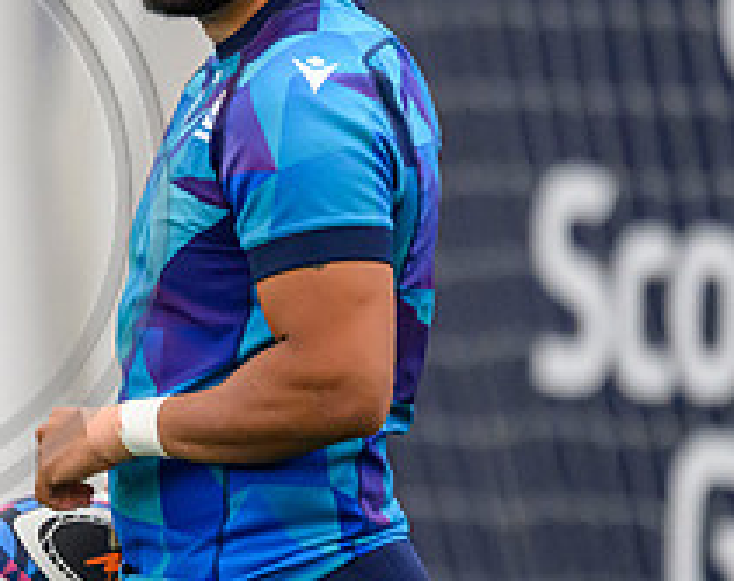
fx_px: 43440
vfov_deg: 0.8
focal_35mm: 2008
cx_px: -227
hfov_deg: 1.0
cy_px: 183
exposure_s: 1/1000
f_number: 4
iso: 5000
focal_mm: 560
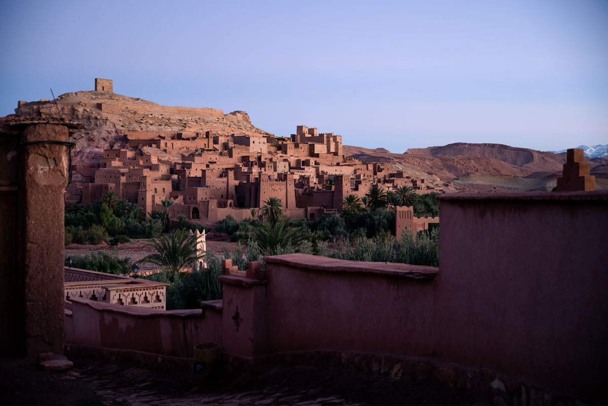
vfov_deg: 27.0
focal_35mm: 50
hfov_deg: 39.6
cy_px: 203
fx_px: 845
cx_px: 304
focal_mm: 50
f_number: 2.8
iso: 400
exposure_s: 1/25
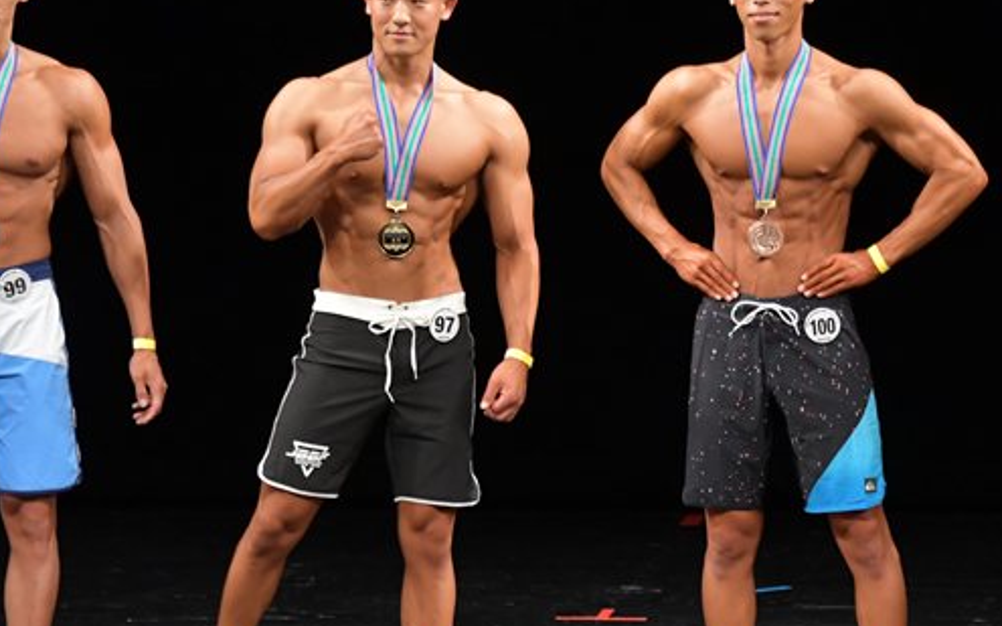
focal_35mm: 407
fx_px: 11110
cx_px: 732
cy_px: 367
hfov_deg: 5.2
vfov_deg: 3.2
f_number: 5.6
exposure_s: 1/400
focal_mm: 170
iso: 3200
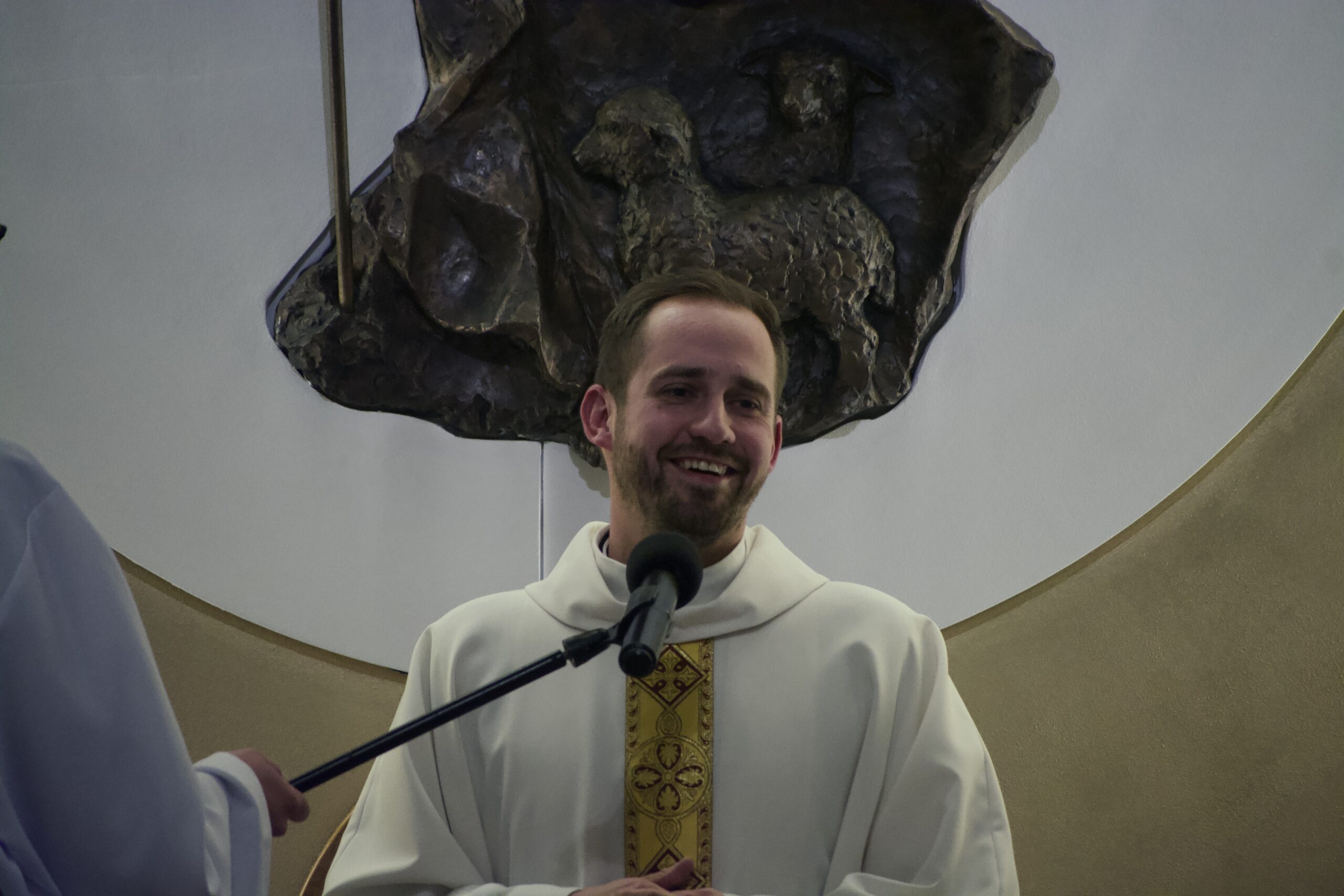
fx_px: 15120
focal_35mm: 405
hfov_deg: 5.1
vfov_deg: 3.4
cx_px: 672
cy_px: 448
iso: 3200
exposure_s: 1/125
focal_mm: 270
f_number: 6.3
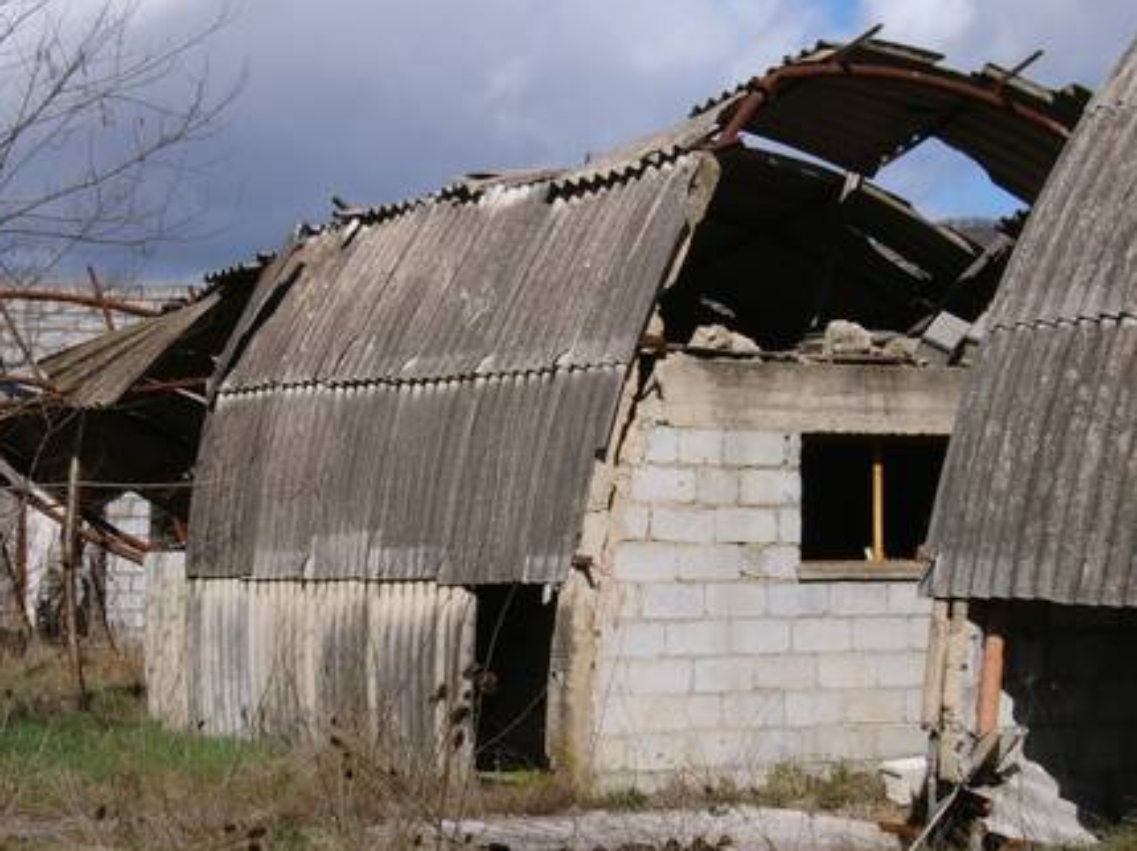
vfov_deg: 16.2
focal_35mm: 91
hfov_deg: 21.5
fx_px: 2987
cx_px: 542
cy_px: 448
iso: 50
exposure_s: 1/350
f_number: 8.8
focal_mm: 14.1
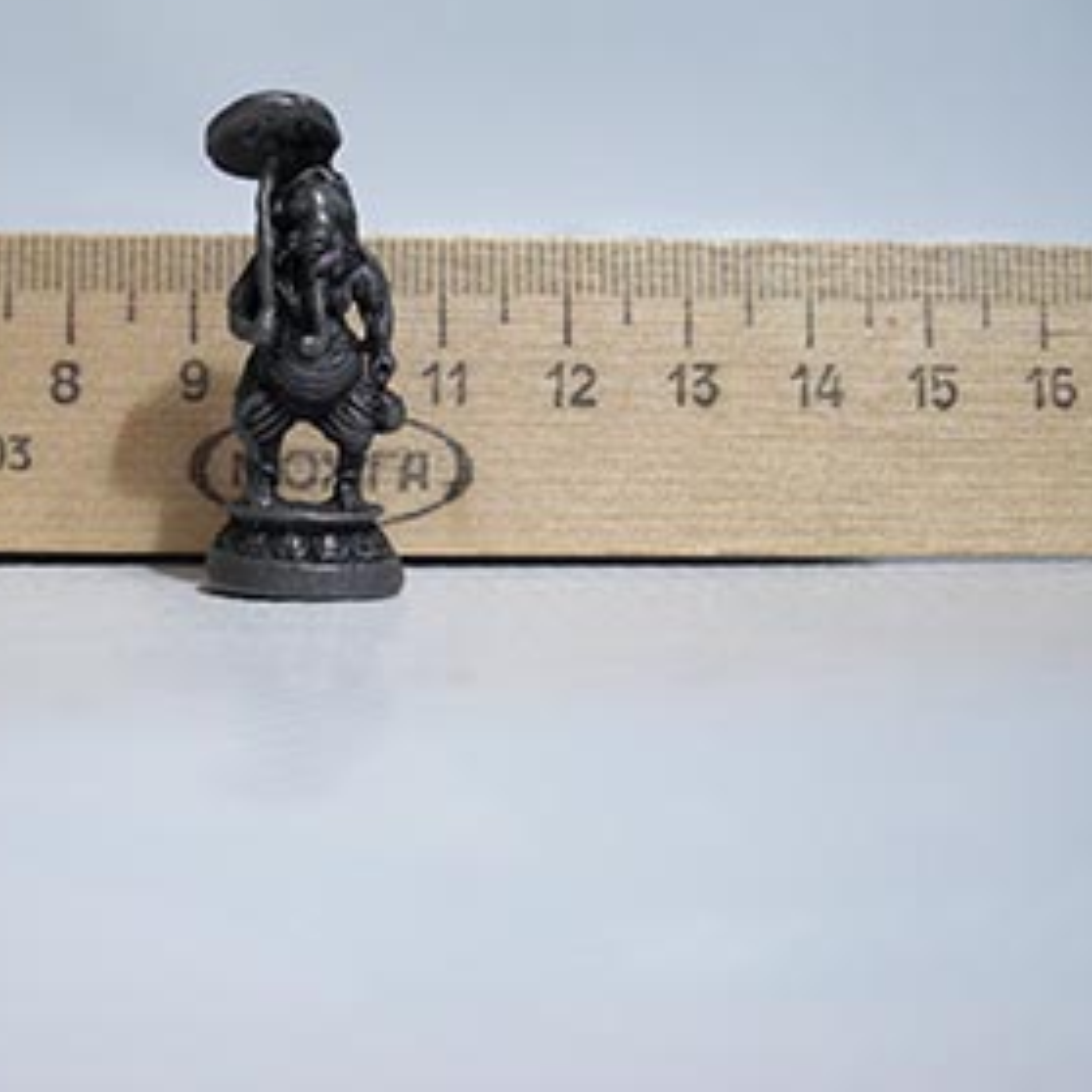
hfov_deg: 29.7
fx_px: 2034
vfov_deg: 29.9
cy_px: 421
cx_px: 297
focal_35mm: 57
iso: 100
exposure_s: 1/4
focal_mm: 6.3
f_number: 2.8
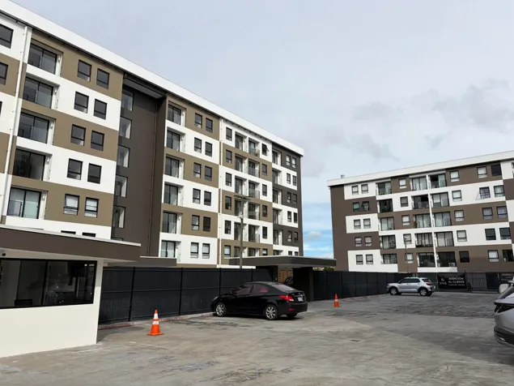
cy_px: 193
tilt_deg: +15.7
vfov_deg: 53.0
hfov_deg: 67.3
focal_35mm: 26
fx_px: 386
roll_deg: -1.0
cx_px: 257
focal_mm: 5.96
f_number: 1.6
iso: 50
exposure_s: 1/5814
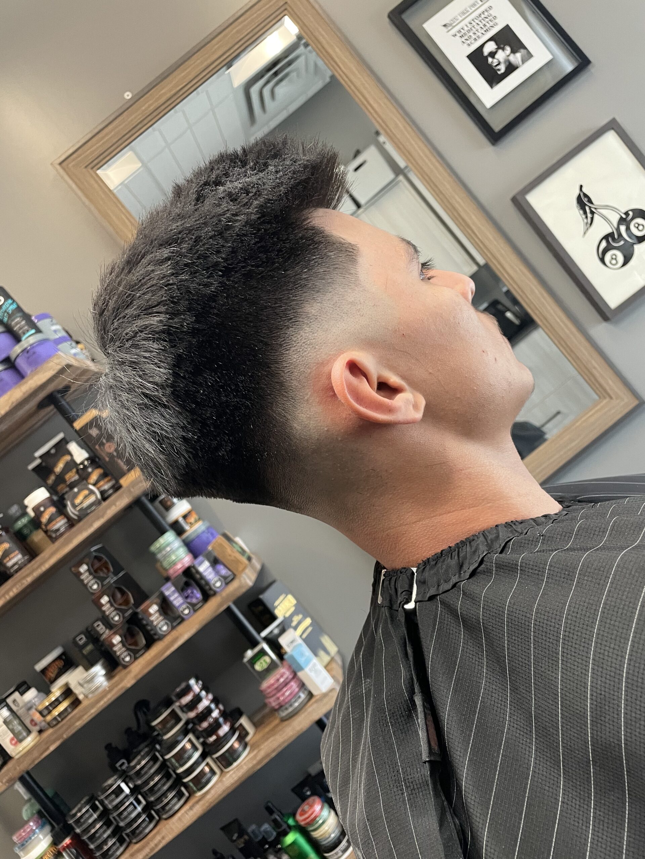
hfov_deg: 53.1
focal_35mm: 26
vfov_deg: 67.3
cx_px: 322
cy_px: 430
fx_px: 646
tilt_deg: +1.0
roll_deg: +38.9
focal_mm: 4.2
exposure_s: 1/60
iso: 250
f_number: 1.6
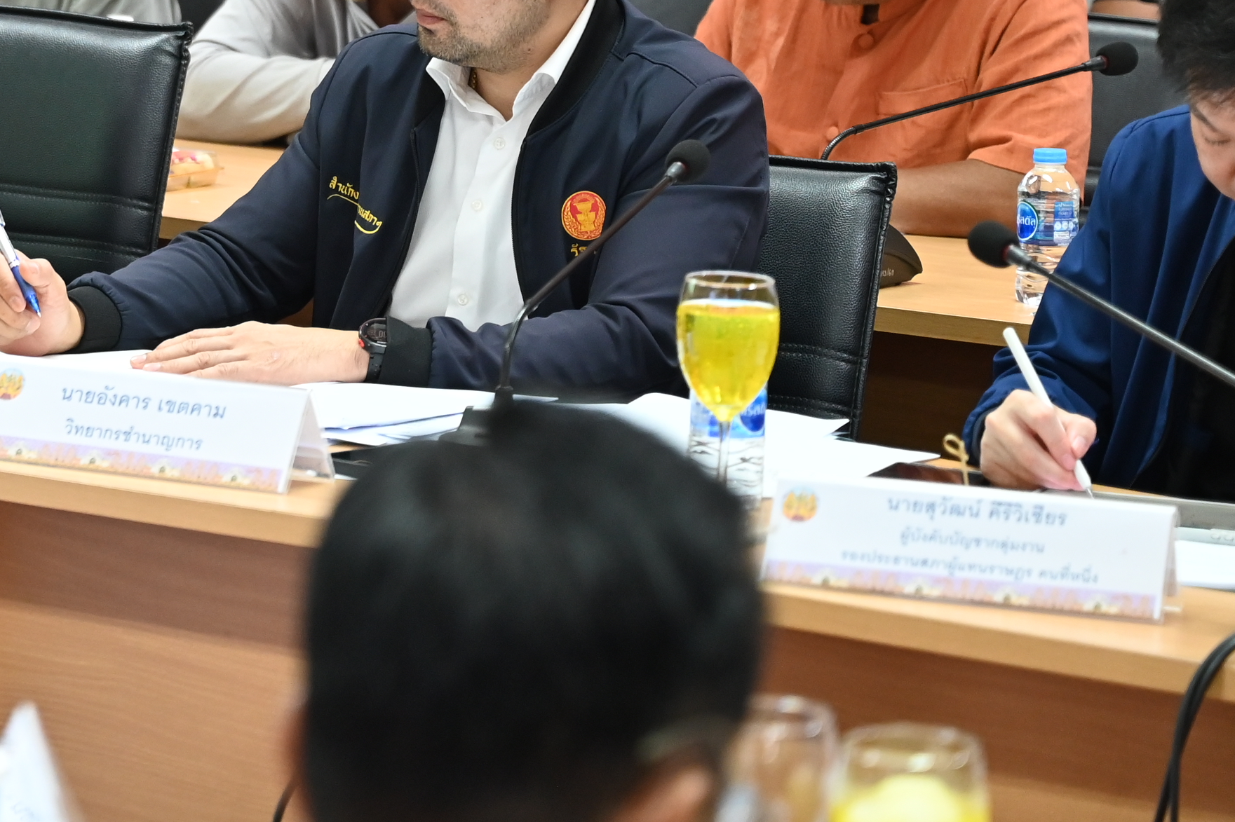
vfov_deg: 7.6
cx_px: -100
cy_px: -184
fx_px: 6173
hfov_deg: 11.3
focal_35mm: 180
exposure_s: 1/125
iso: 1600
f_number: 2.8
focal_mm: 70
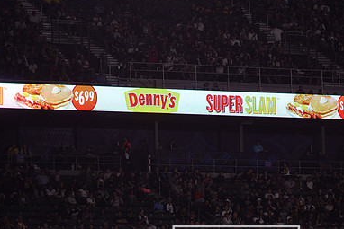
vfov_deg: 5.0
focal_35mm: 273
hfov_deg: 7.5
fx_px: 2610
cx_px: 236
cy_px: 103
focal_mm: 180
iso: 1600
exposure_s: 1/3200
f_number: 2.8
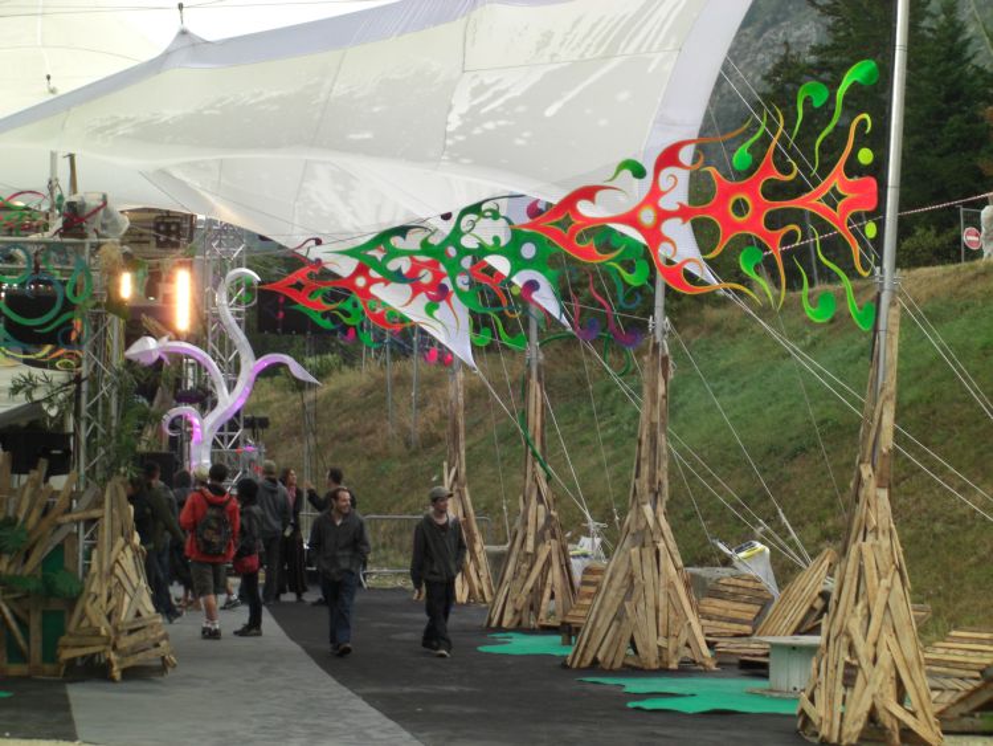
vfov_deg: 13.0
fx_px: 3271
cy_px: 373
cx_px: 496
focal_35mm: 114
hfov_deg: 17.3
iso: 200
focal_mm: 23.7
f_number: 5.1
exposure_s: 1/60
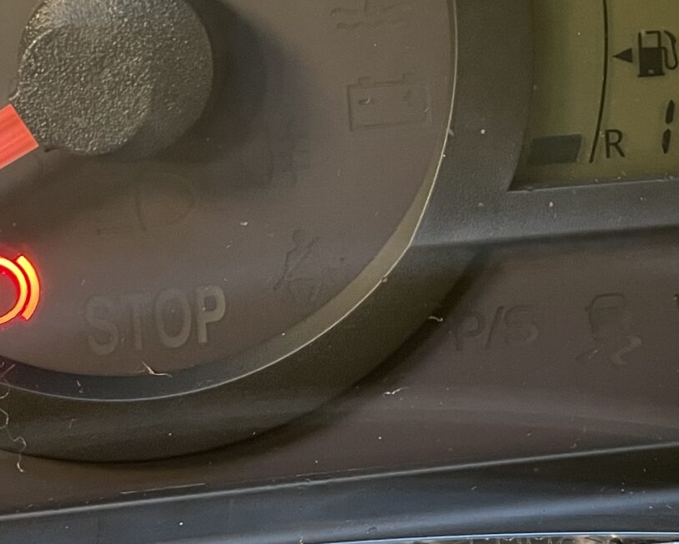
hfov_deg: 23.7
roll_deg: -0.8
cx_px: 467
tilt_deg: -33.6
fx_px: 1608
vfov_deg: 18.8
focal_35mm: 80
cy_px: 31
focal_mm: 4.2
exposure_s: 1/60
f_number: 1.6
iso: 160
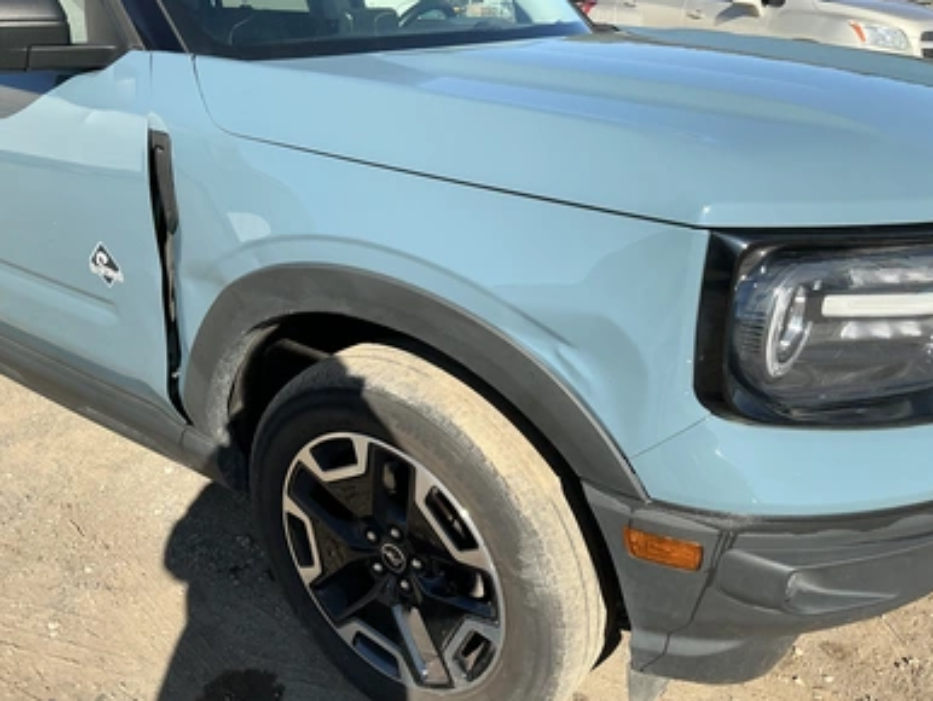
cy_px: 360
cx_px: 464
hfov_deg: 61.6
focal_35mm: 29
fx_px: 782
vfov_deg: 48.3
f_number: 1.8
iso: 25
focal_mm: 3
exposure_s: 1/1076
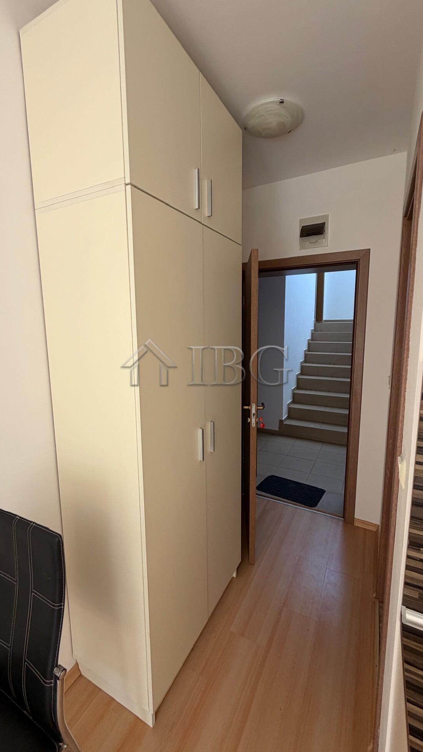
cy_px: 371
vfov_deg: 99.4
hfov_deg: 67.1
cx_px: 206
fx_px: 319
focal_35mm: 16
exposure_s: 1/121
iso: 125
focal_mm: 2.22
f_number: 2.2
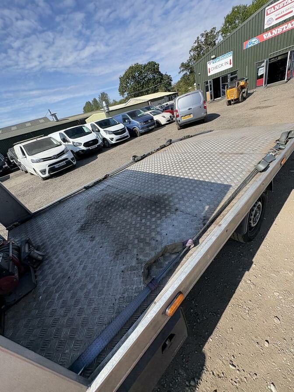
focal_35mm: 14
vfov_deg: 102.1
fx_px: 159
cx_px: 147
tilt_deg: -20.9
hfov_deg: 85.7
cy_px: 196
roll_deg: +9.5
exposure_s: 1/1020
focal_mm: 2.22
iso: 40
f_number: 2.2
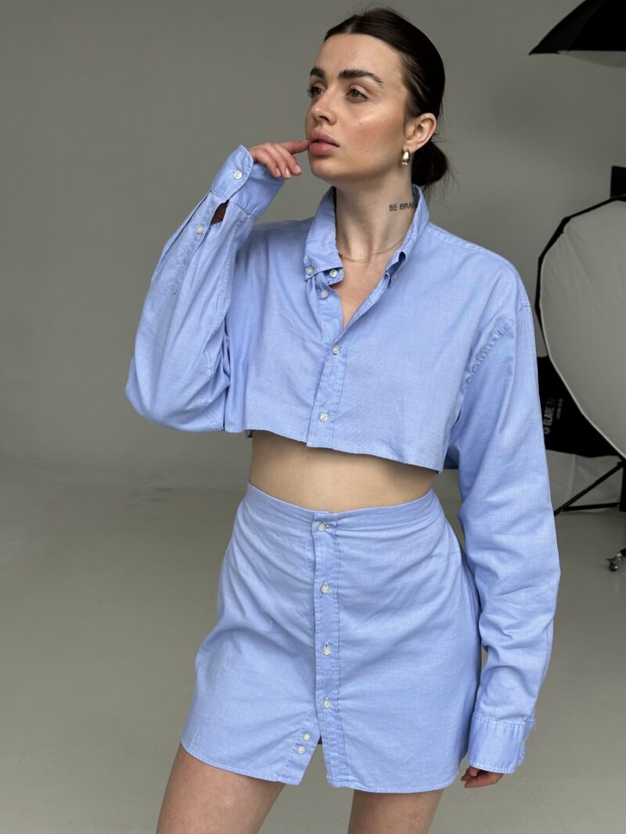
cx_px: 313
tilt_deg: -8.7
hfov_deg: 30.3
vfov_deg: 39.7
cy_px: 417
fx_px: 1158
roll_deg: -3.1
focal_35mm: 48
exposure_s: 1/564
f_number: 1.78
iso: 64
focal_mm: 6.86
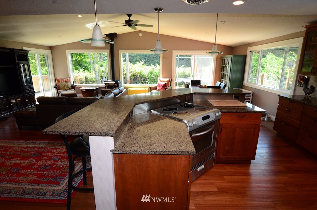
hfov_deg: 90.1
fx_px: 158
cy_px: 105
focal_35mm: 18
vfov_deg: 67.1
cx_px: 158
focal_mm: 12
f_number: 8
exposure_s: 1/60
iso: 800
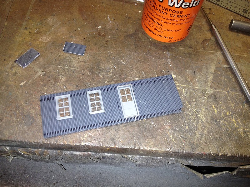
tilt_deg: -62.0
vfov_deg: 40.7
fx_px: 253
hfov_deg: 52.6
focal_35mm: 35
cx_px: 125
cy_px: 94
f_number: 2.4
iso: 50
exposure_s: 1/34
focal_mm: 4.28
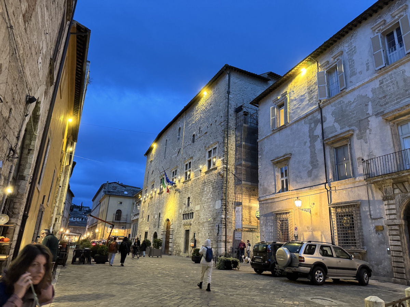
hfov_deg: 71.6
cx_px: 205
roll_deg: -3.1
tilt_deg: +16.7
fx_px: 284
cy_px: 154
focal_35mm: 24
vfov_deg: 56.8
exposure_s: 1/33
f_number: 1.78
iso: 640
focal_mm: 6.76
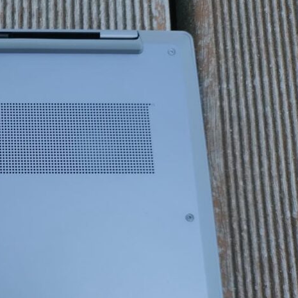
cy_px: 222
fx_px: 555
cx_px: -73
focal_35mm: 57
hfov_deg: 26.3
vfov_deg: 29.6
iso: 100
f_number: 1.7
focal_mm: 4.71
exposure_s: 1/177
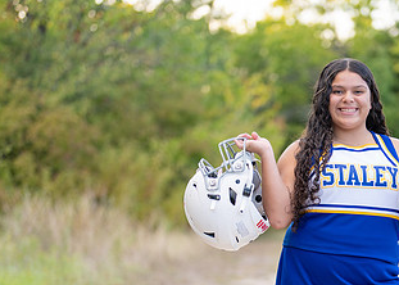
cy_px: 268
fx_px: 1269
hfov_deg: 17.6
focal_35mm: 112
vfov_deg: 12.7
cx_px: 354
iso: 100
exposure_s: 1/500
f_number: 1.2
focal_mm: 50
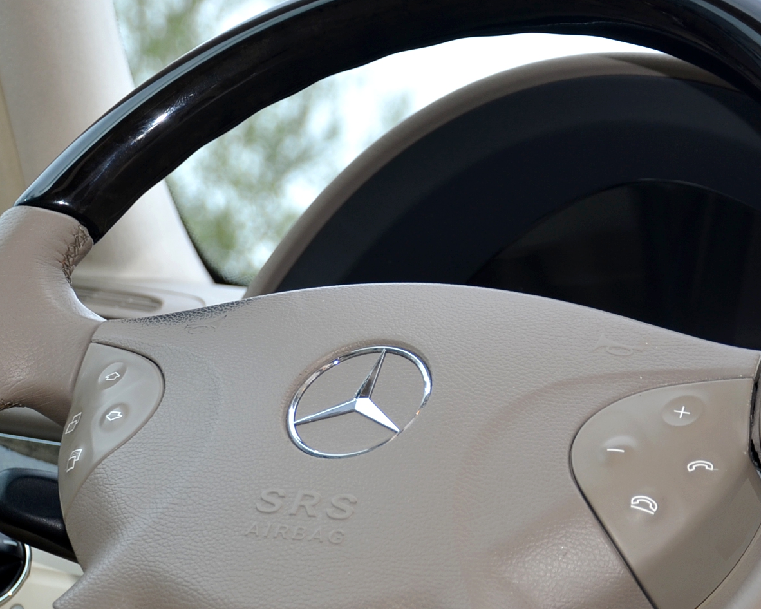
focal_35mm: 123
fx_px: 2771
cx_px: 415
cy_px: 410
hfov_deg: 15.6
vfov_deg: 12.5
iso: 140
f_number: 4.8
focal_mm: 42
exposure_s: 1/250
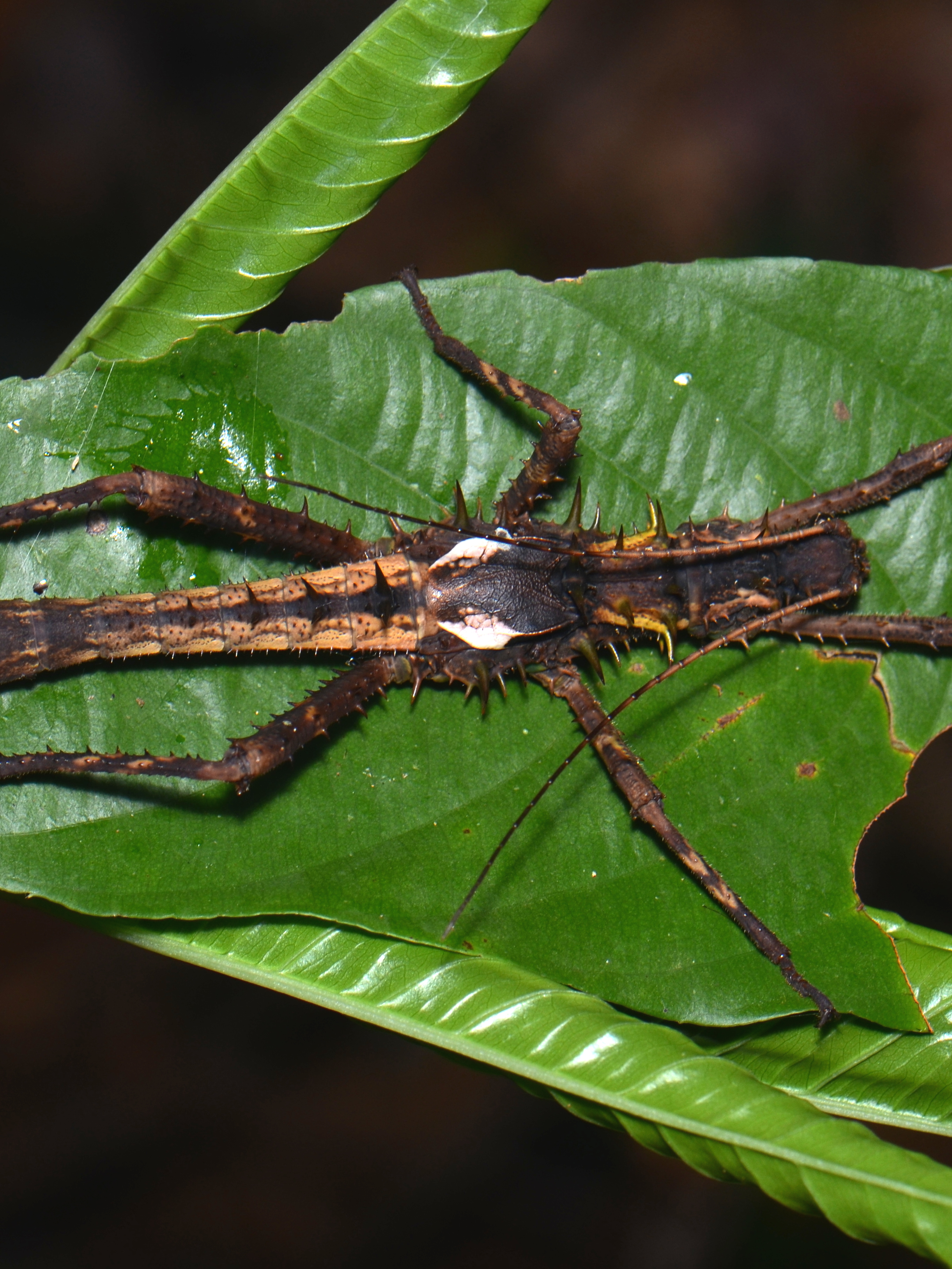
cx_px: 421
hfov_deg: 6.5
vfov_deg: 8.7
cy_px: 634
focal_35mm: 229
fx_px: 8387
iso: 200
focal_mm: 105
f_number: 11
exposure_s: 1/200
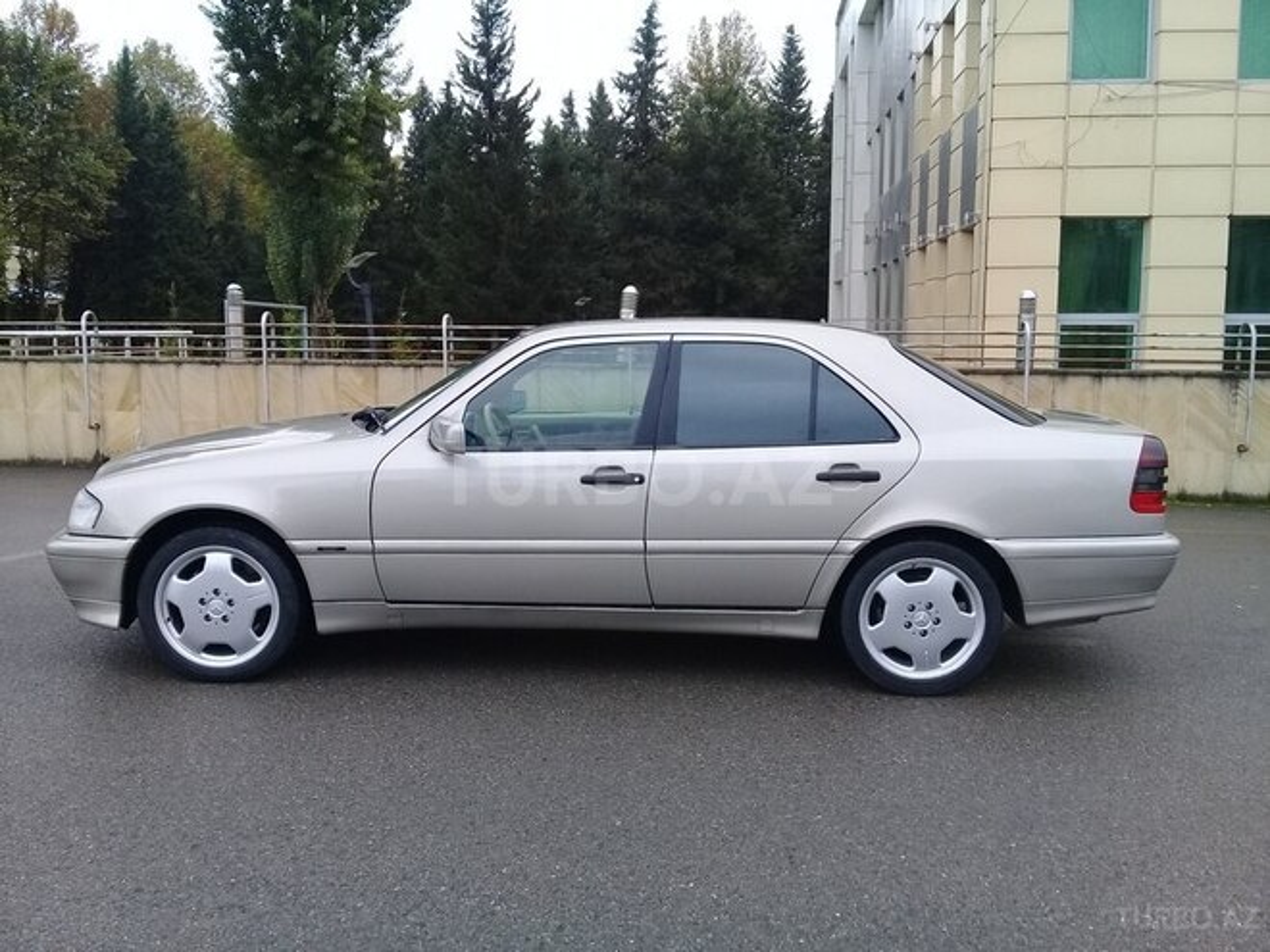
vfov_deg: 45.4
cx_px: 635
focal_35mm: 31
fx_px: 1137
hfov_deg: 58.4
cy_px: 476
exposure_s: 1/150
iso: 50
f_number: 2.2
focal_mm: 3.3
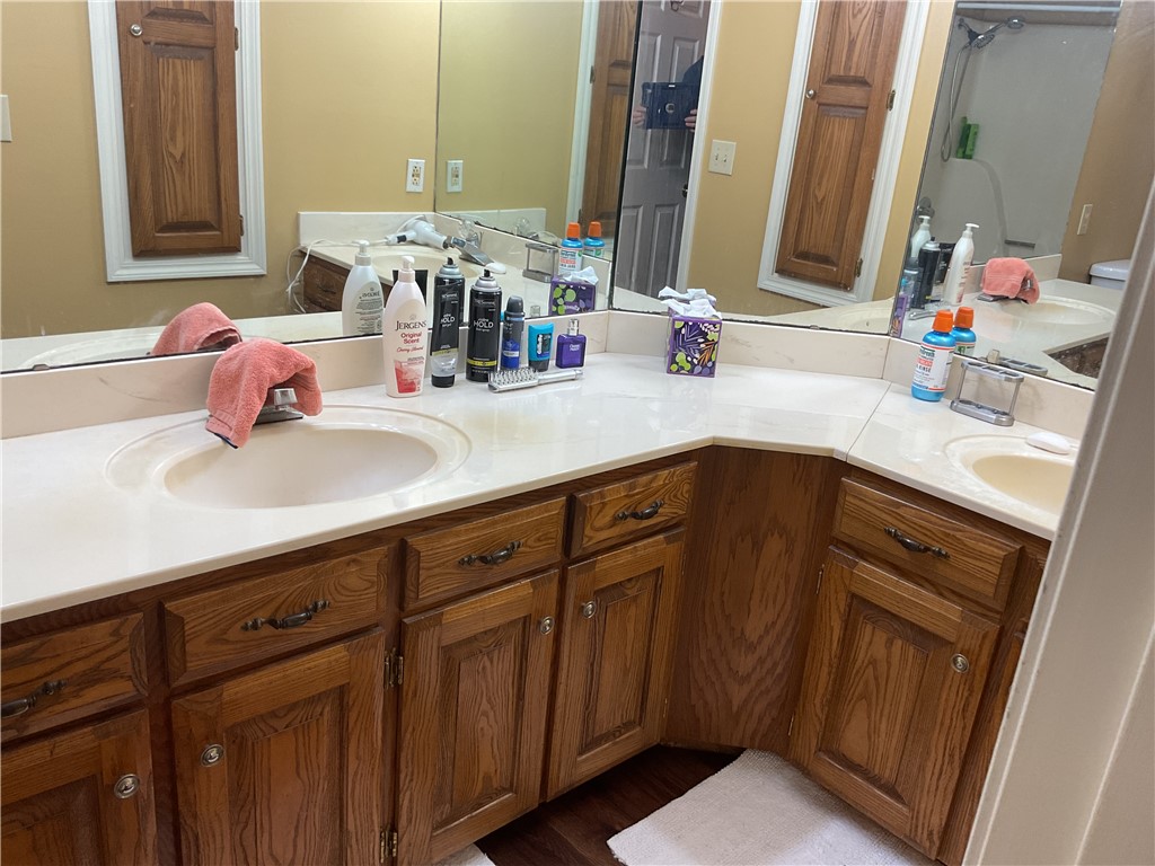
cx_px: 578
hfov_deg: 61.7
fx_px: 968
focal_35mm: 29
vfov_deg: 48.2
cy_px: 433
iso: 64
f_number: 1.8
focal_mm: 3
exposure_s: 1/120
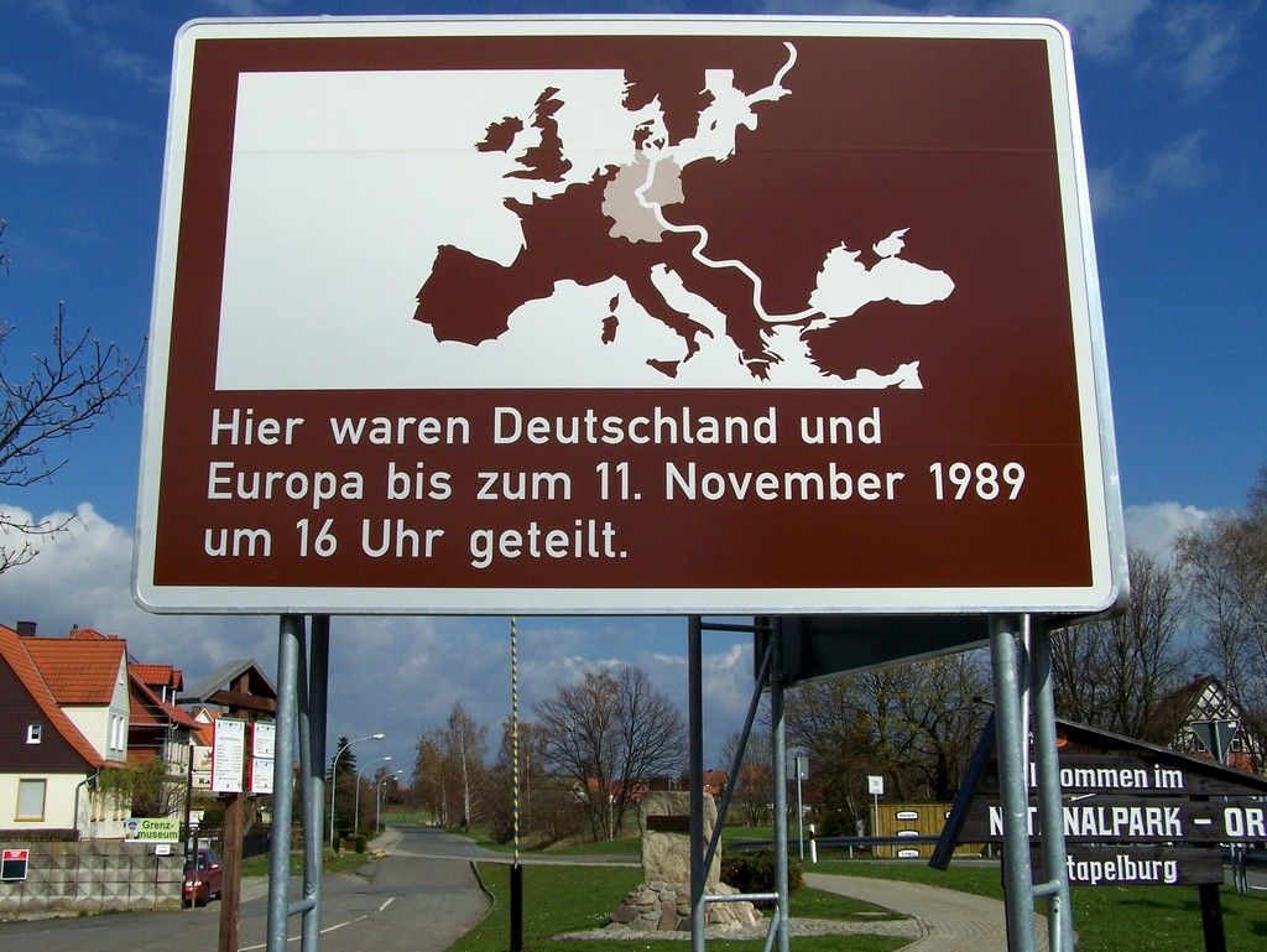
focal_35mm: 38
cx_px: 634
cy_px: 476
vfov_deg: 37.8
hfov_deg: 49.0
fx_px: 1392
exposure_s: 1/800
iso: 80
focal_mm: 6.3
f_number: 5.6
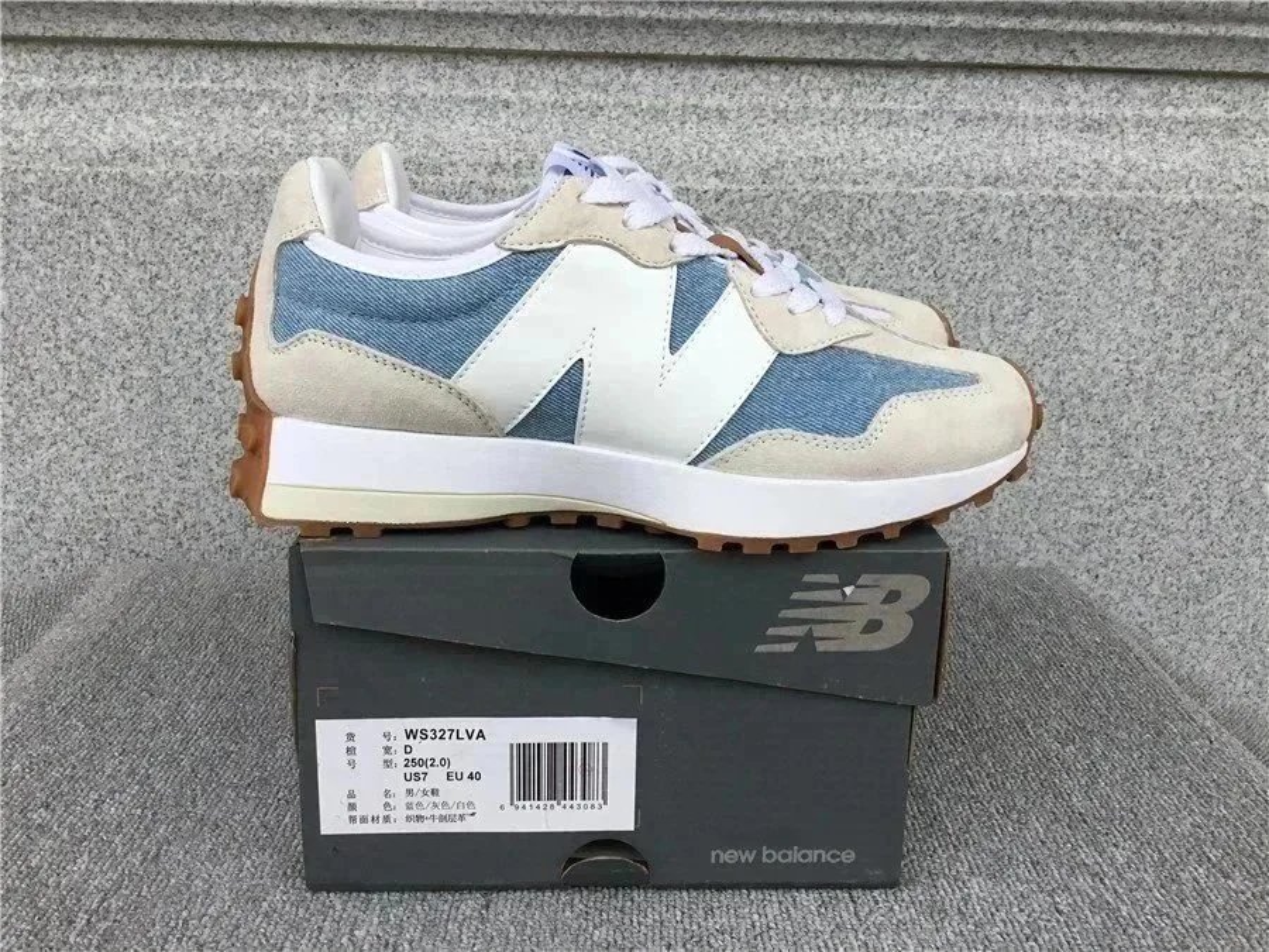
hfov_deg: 58.4
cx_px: 634
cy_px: 476
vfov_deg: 45.4
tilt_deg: -16.0
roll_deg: -0.9
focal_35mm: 31
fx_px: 1136
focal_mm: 3.3
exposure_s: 1/247
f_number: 2.4
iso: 25
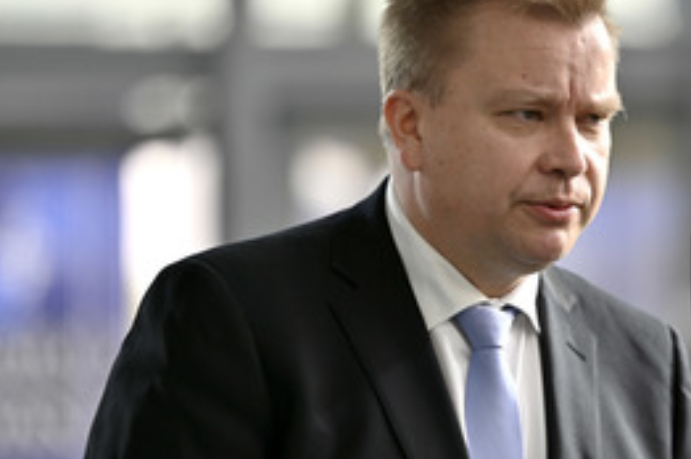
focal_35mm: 344
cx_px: 589
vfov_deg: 4.0
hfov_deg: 6.0
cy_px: 295
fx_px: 6595
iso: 160
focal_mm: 200
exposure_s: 1/400
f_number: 2.8
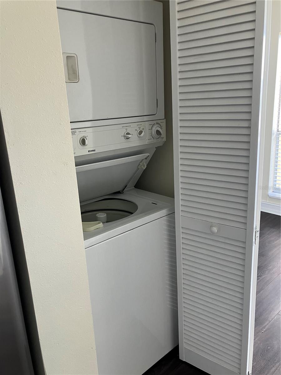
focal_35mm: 28
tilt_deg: -13.5
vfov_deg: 63.4
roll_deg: +3.0
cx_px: 140
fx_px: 303
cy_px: 188
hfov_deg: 49.7
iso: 125
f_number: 1.8
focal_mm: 3.99
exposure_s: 1/60
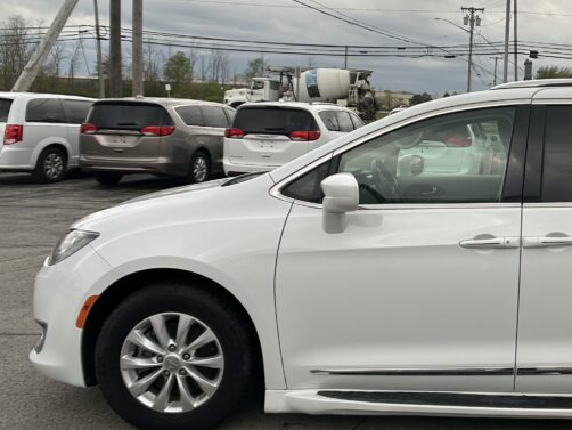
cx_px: 512
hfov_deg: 34.2
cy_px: 163
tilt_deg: -3.9
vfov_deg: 27.5
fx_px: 876
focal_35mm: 53
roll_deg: -2.3
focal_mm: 5.7
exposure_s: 1/3165
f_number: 1.5
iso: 50
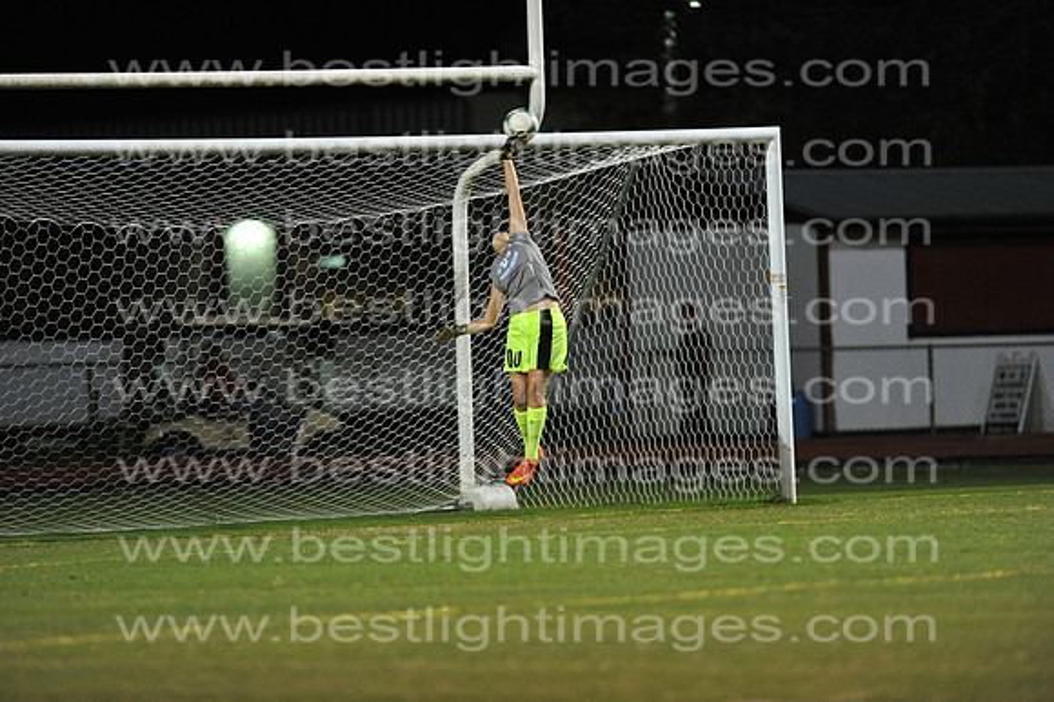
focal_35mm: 300
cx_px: 527
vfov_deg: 4.6
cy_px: 351
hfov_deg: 6.9
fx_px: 8778
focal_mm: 300
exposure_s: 1/400
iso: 5000
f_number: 3.2
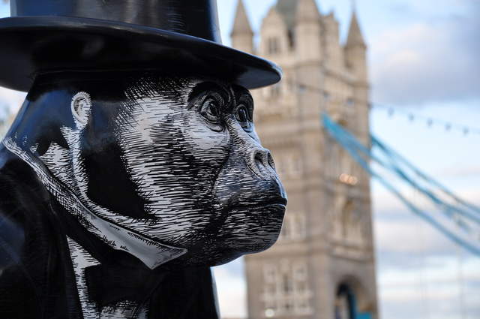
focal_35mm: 120
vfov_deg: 11.4
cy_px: 160
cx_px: 240
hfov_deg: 17.1
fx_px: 1598
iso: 200
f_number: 5
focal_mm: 80
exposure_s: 1/160
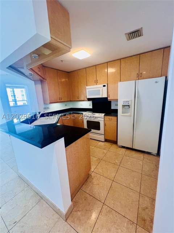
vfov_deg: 106.2
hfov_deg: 89.9
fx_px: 87
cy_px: 116
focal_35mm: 13
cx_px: 87
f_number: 1.8
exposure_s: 1/60
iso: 250
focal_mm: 1.57
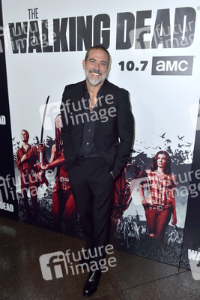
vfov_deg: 63.6
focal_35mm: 29
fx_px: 241
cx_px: 100
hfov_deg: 45.0
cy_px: 150
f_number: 5.6
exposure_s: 1/200
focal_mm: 29
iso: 400
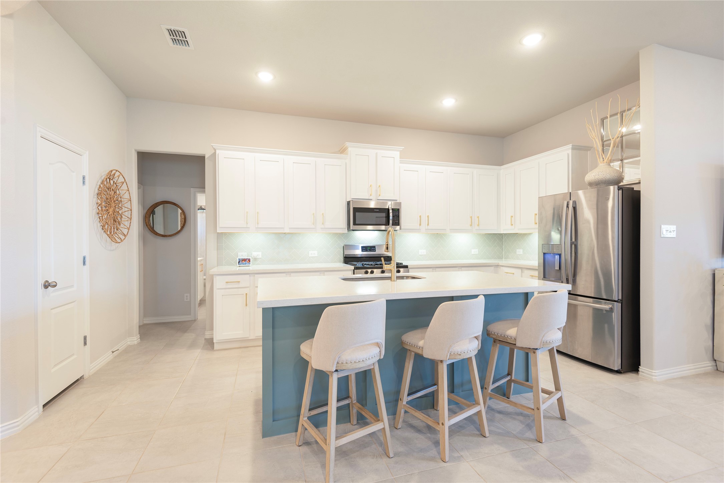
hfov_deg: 96.7
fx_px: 322
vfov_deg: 73.8
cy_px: 242
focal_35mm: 16
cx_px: 362
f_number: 7.1
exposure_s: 1/2
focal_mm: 16
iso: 100
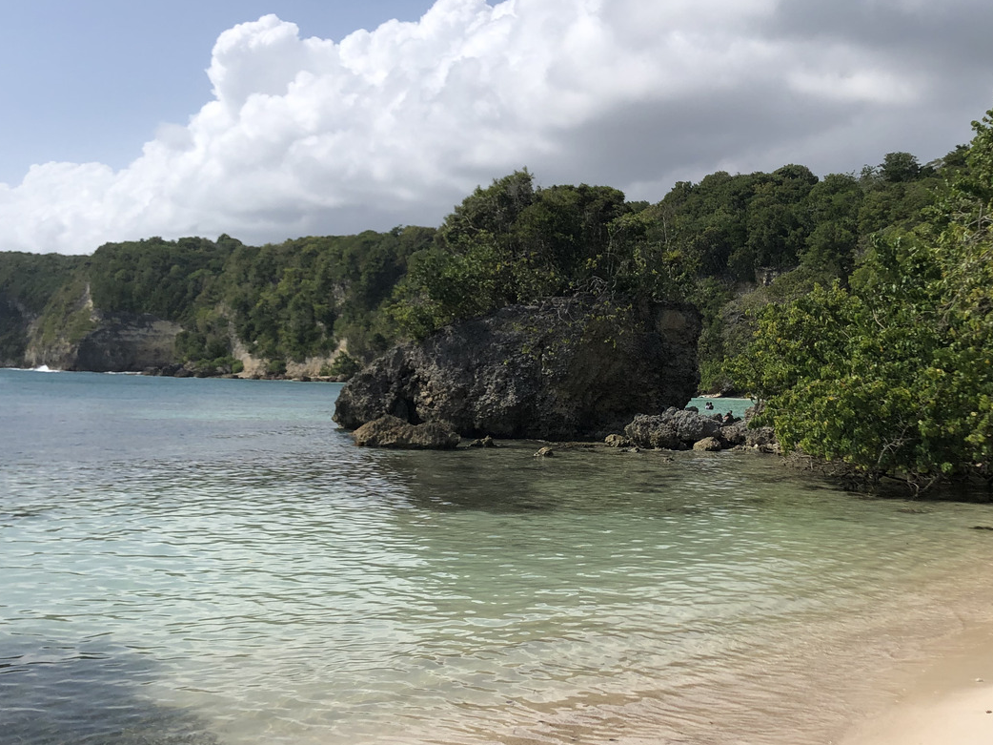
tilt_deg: +0.0
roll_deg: -0.8
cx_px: 588
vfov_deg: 33.6
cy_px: 384
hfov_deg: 43.7
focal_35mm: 43
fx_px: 1233
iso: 20
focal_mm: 4
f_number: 1.8
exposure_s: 1/3690
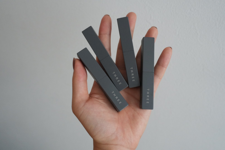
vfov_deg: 38.4
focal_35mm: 34
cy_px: 75
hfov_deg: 55.1
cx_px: 112
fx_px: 216
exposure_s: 1/60
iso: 2500
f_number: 4
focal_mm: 23
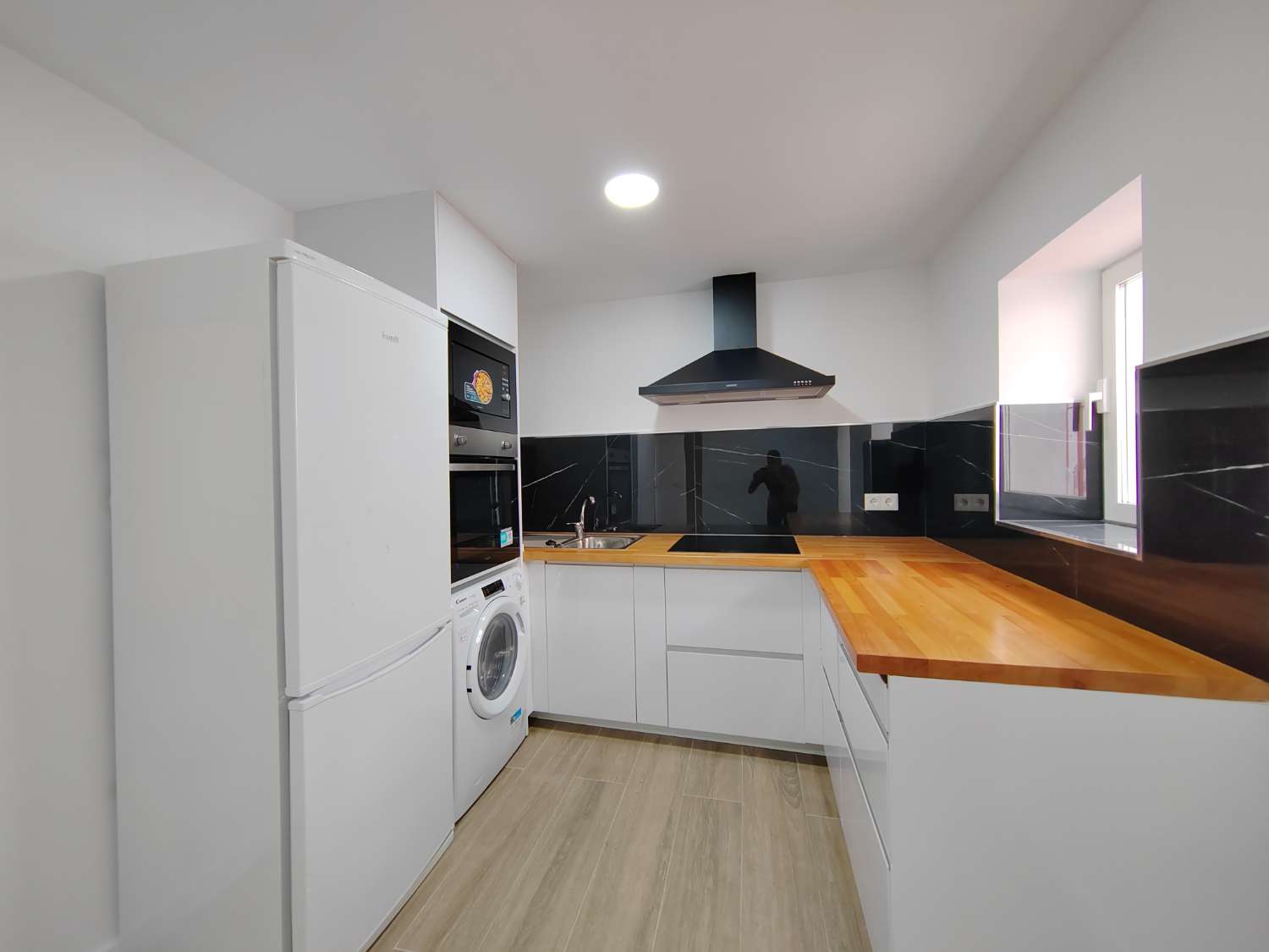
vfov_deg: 89.9
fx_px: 477
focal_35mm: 13
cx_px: 634
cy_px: 476
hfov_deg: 106.2
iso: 320
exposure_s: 1/50
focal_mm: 2.16
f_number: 2.2
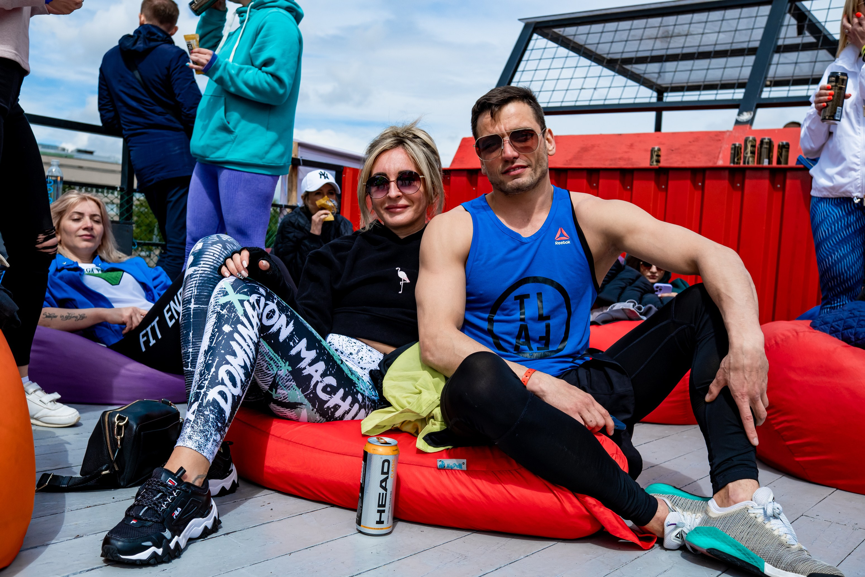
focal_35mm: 35
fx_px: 841
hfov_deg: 54.4
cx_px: 432
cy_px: 288
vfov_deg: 37.9
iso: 160
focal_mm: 23
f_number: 4
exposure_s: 1/2000
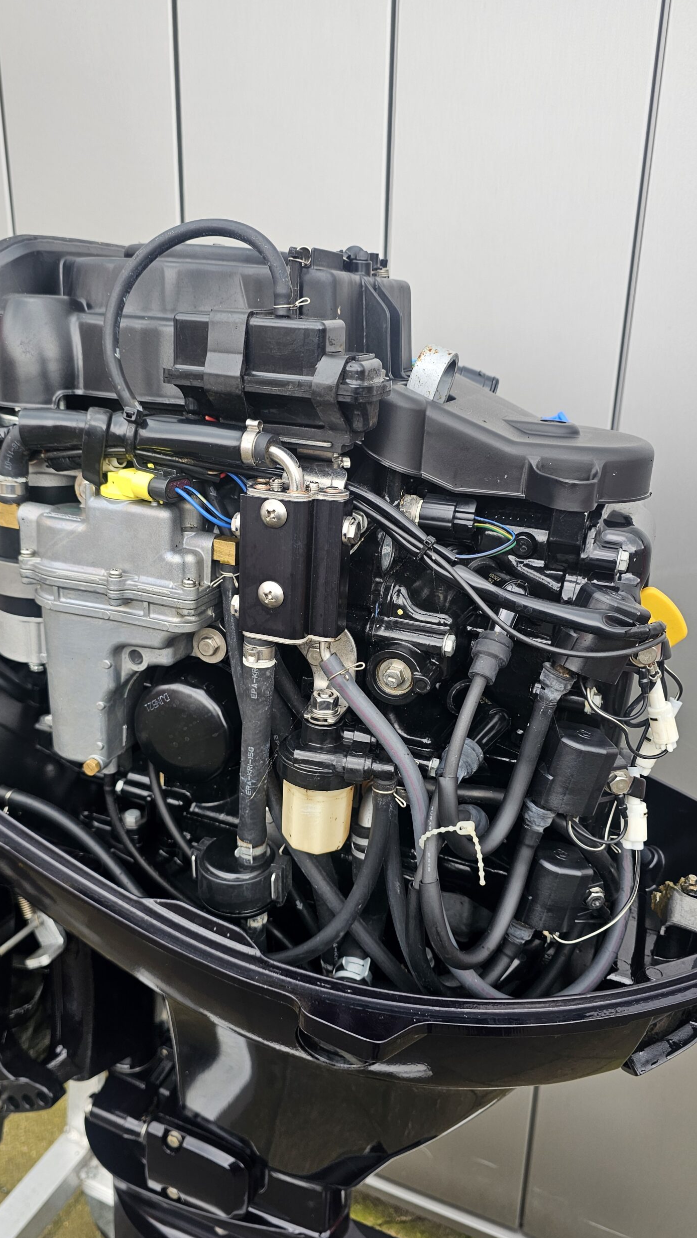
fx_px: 854
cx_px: 311
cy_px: 637
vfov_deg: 71.9
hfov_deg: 44.3
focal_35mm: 26
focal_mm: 6.3
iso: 40
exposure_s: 1/190
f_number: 1.7
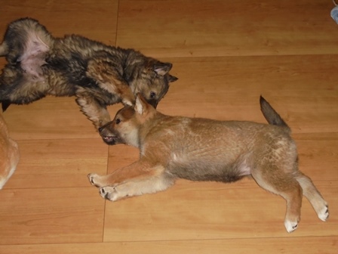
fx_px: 420
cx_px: 169
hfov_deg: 43.9
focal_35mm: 43
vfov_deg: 33.6
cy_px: 127
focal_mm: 7.8
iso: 400
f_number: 4.5
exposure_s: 1/50
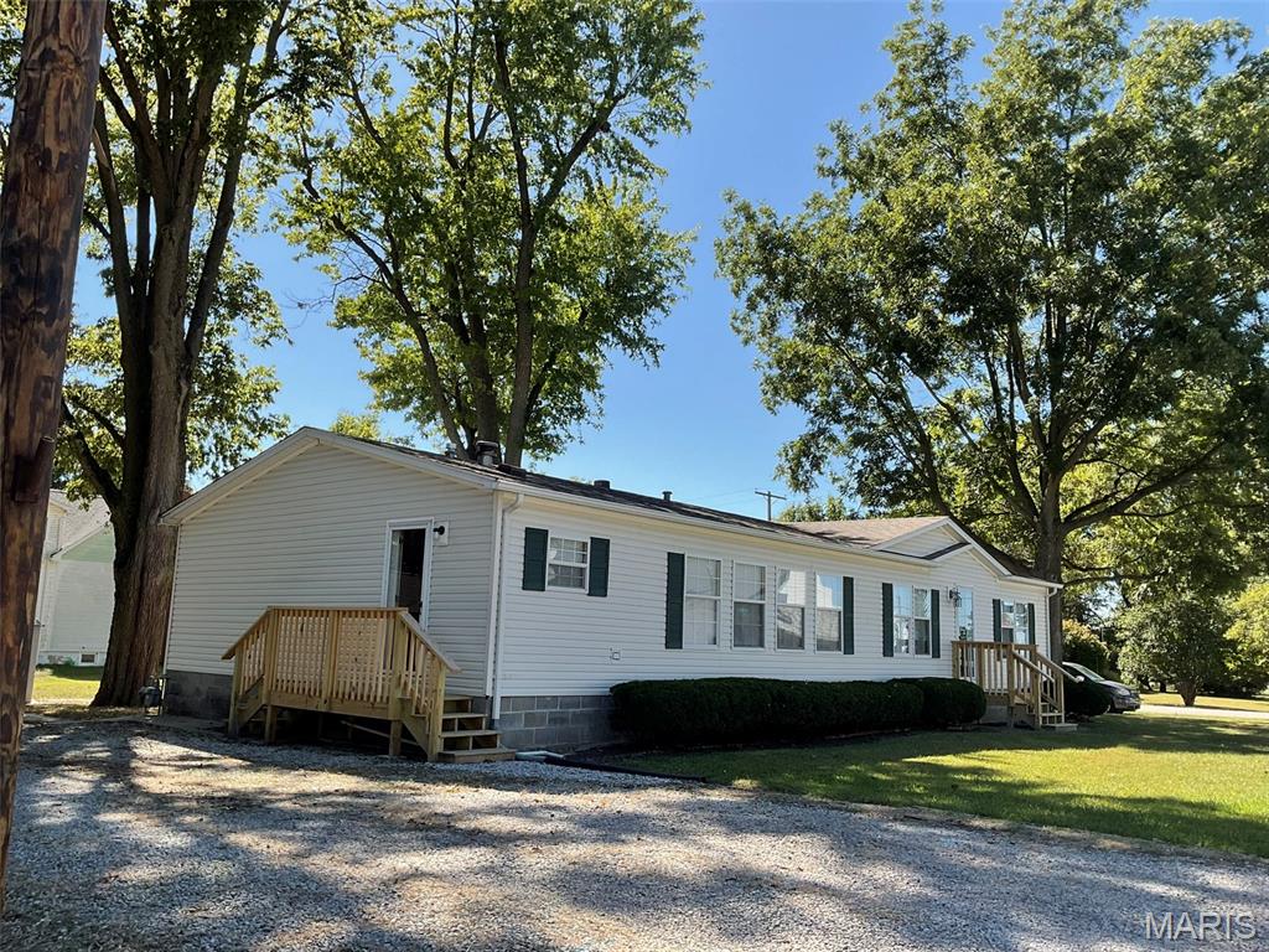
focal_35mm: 29
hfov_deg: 61.7
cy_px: 476
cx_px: 634
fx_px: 1063
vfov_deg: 48.2
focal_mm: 3
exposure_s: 1/898
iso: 16
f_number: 1.8
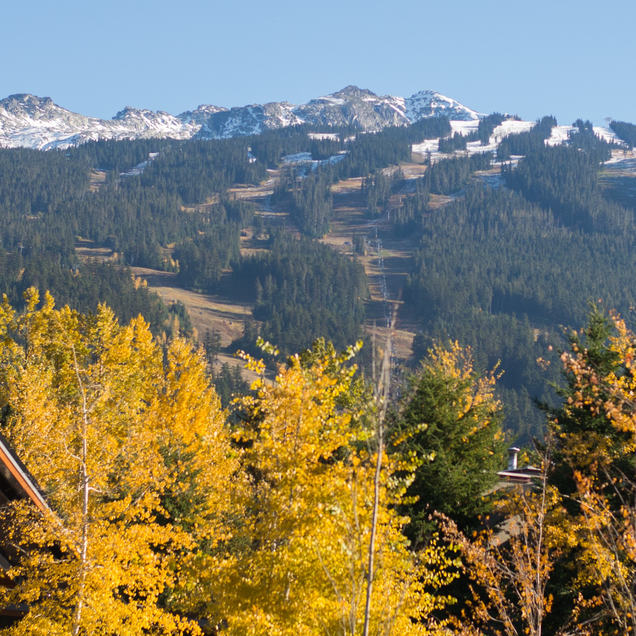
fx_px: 2349
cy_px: 283
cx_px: 394
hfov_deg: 15.4
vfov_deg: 15.4
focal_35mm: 113
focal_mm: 50
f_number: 3.2
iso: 640
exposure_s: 1/4000
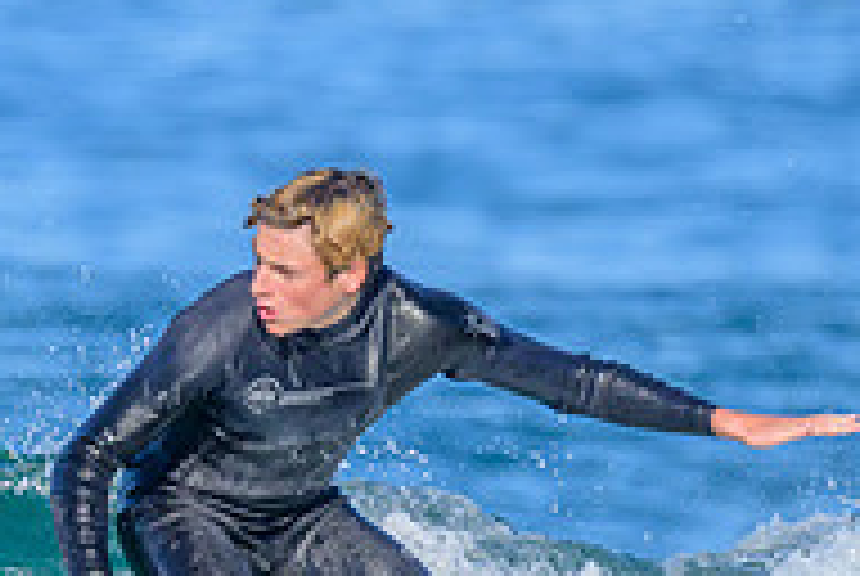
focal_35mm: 3063
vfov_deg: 0.5
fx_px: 73284
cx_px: 144
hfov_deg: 0.7
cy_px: 544
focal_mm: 800
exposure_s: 1/2000
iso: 400
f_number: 6.3
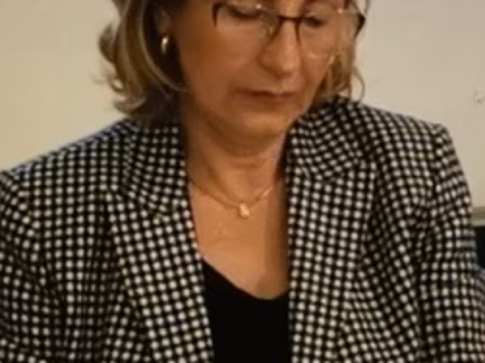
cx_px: 551
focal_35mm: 331
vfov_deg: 4.5
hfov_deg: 6.0
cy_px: 203
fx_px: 4635
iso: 320
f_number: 1.8
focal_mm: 5.58
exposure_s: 1/50
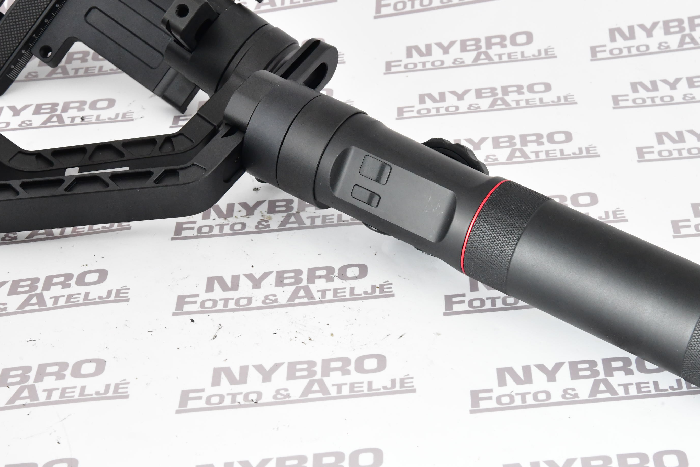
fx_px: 1905
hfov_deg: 20.8
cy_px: 126
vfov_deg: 13.9
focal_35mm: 98
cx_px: 285
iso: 3200
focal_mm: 65
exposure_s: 1/100
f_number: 16
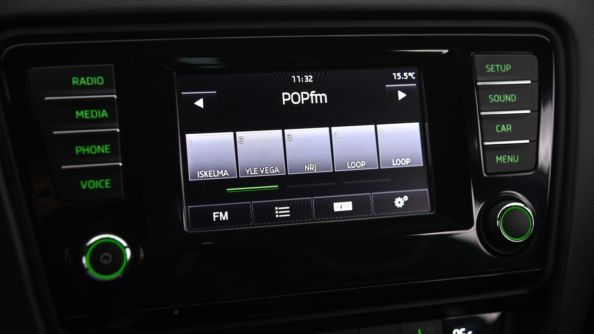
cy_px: 194
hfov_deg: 39.2
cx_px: 294
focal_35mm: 53
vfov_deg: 22.6
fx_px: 835
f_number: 4
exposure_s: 1/10
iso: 1000
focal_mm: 50
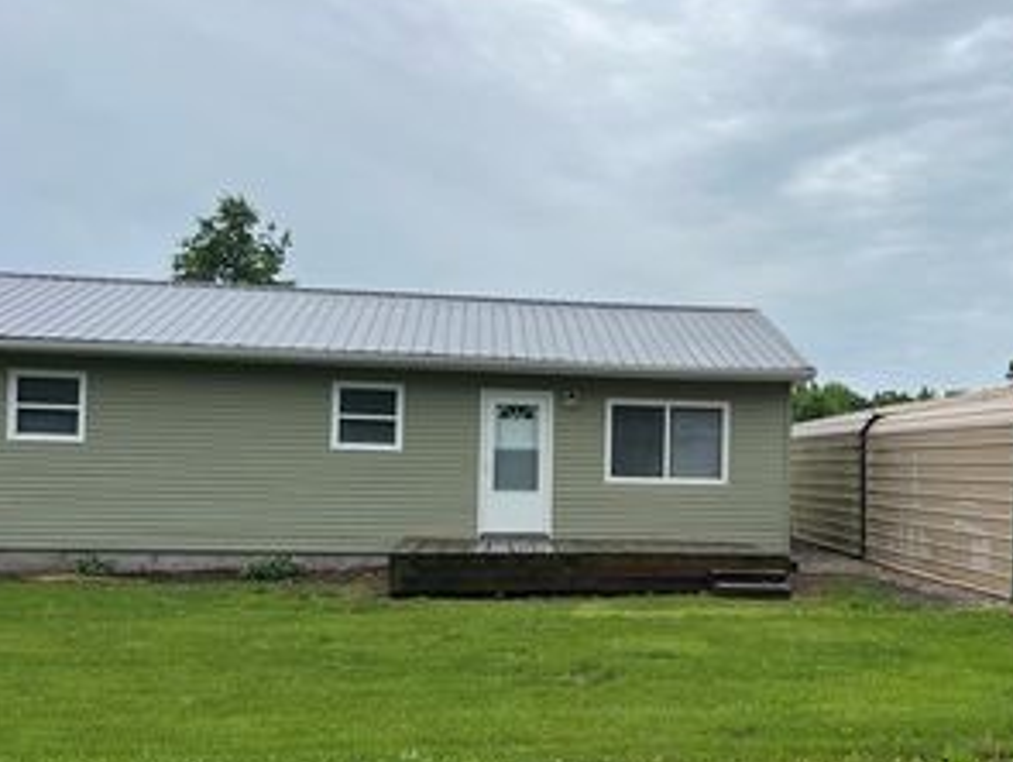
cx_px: 714
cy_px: 438
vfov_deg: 32.9
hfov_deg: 42.0
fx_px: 1289
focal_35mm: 44
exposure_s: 1/1196
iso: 50
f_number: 1.5
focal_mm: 5.7
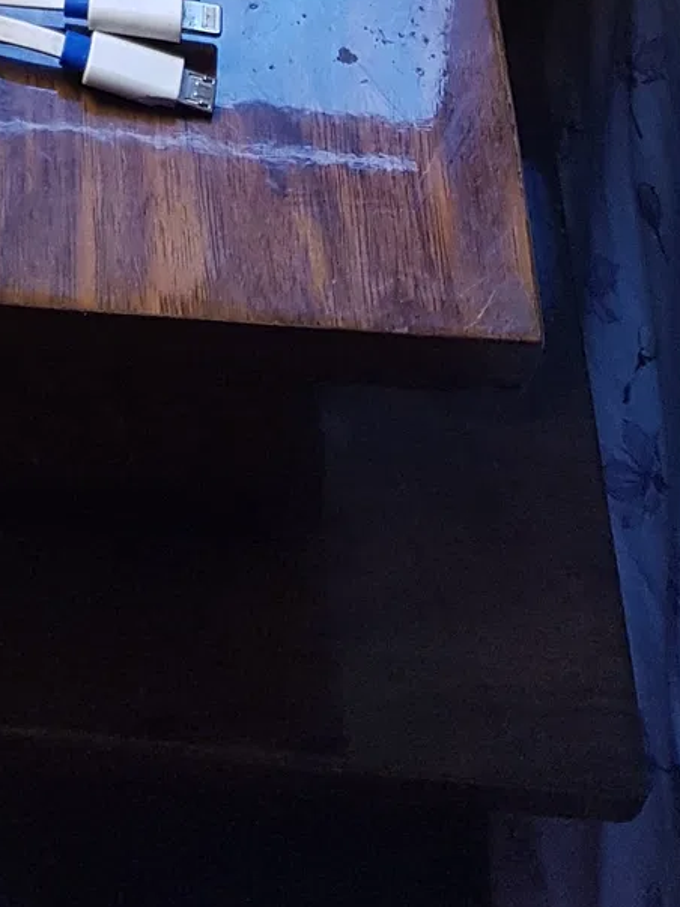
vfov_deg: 17.9
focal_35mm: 92
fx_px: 2411
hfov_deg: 14.9
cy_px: -626
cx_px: -343
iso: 125
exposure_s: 1/50
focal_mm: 4.2
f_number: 1.7
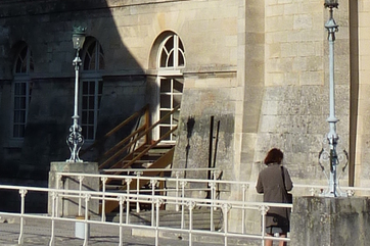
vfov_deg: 8.0
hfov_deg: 12.7
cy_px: -299
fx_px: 1654
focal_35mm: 161
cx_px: 269
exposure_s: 1/640
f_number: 5.6
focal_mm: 5.7
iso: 80
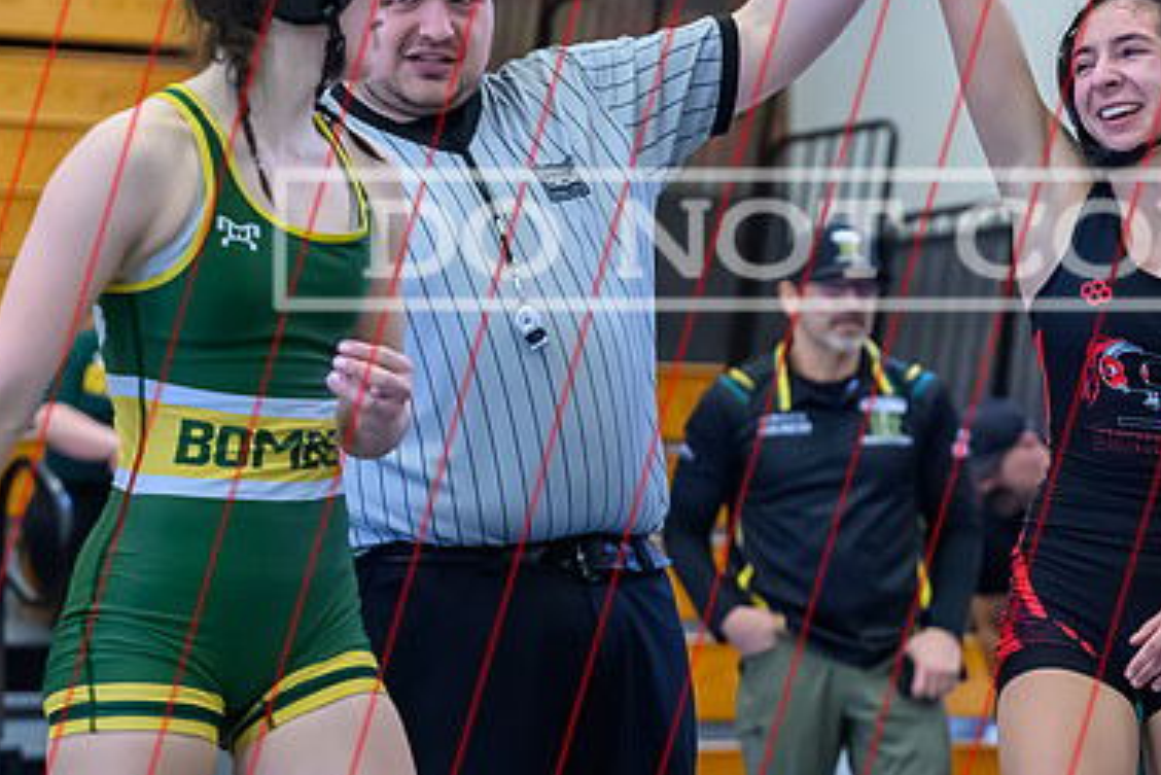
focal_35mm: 194
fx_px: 6259
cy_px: 547
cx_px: 1050
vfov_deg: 7.1
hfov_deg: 10.5
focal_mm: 77
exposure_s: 1/640
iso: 8000
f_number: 2.8
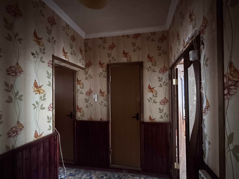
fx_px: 124
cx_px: 125
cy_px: 94
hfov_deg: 87.7
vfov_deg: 71.6
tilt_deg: +0.0
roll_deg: +0.6
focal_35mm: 18
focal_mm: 2.22
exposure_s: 1/30
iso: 1600
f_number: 2.2
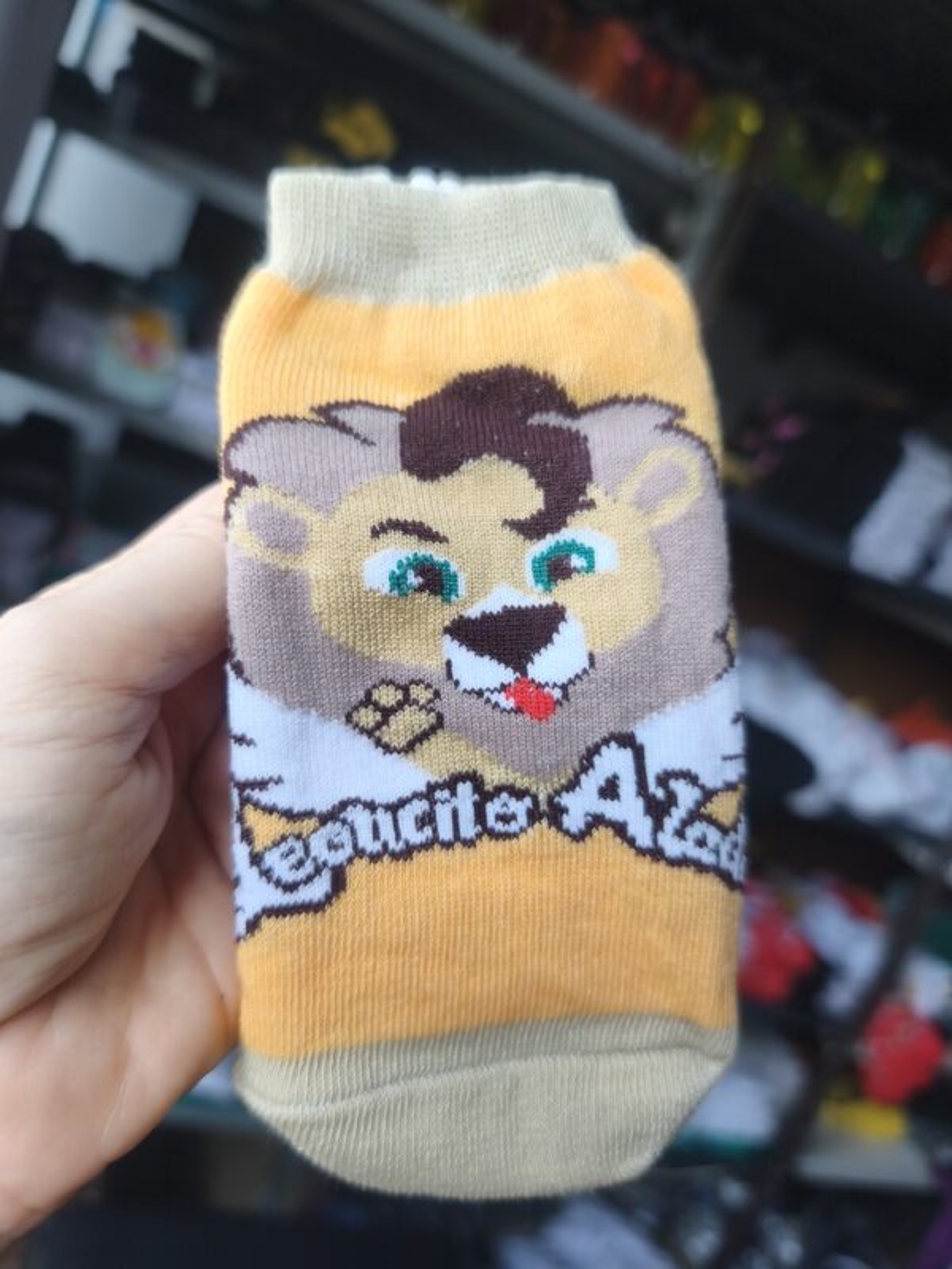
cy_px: 634
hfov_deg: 58.9
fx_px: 843
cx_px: 476
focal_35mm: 23
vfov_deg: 73.9
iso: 200
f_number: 1.65
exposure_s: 1/99.9
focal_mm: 6.18
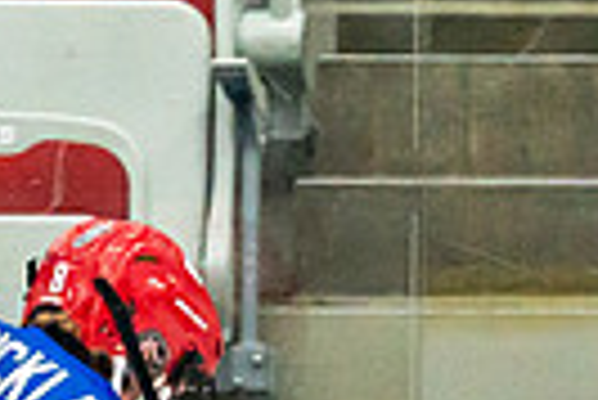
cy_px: 997
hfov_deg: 1.4
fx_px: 24245
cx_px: 60
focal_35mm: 1458
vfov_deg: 0.9
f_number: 2.8
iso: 3200
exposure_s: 1/1000
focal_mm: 200
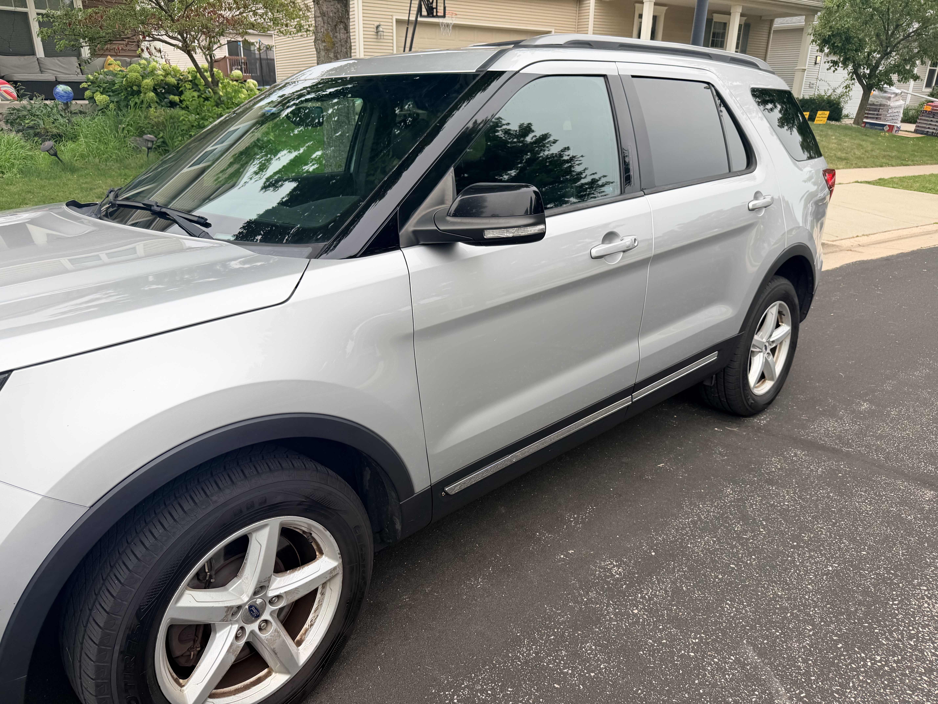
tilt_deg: -20.6
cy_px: 352
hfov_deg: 71.6
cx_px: 469
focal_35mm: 24
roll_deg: -0.8
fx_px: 650
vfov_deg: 56.8
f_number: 1.78
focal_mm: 6.76
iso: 80
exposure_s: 1/632
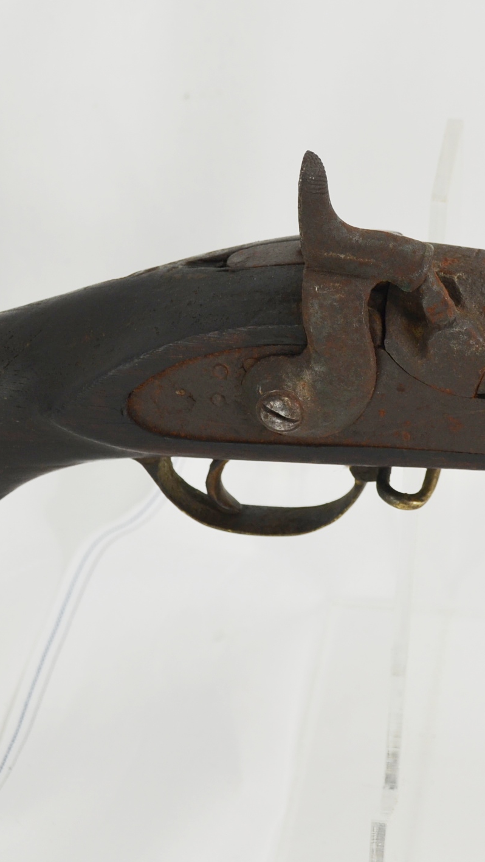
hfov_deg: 11.0
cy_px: 373
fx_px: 2491
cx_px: 465
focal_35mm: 109
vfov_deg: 19.6
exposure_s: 1/125
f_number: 5.6
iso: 320
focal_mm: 40
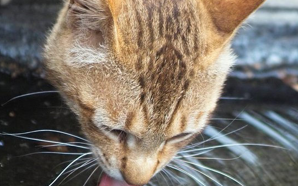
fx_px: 1869
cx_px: 133
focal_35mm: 230
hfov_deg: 9.1
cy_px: 30
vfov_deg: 5.7
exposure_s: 1/180
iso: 100
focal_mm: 70
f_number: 4
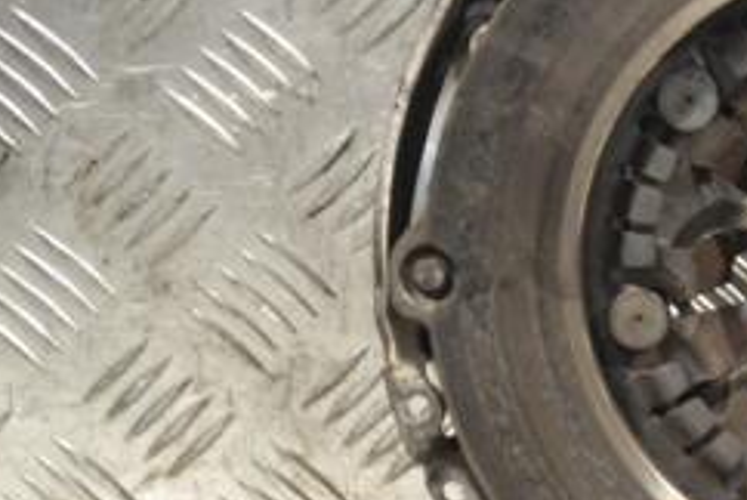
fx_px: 4243
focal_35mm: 204
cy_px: 210
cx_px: 877
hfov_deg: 9.9
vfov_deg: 6.7
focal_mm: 55
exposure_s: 1/125
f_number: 5.6
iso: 3200
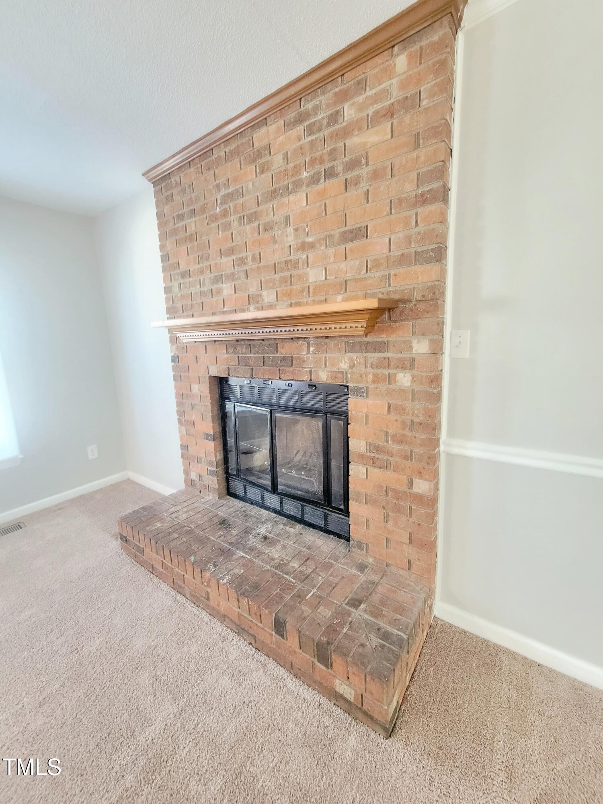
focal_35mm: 13
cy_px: 402
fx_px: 302
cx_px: 302
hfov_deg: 89.9
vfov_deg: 106.2
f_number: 2.2
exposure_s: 1/24
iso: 640
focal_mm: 2.2
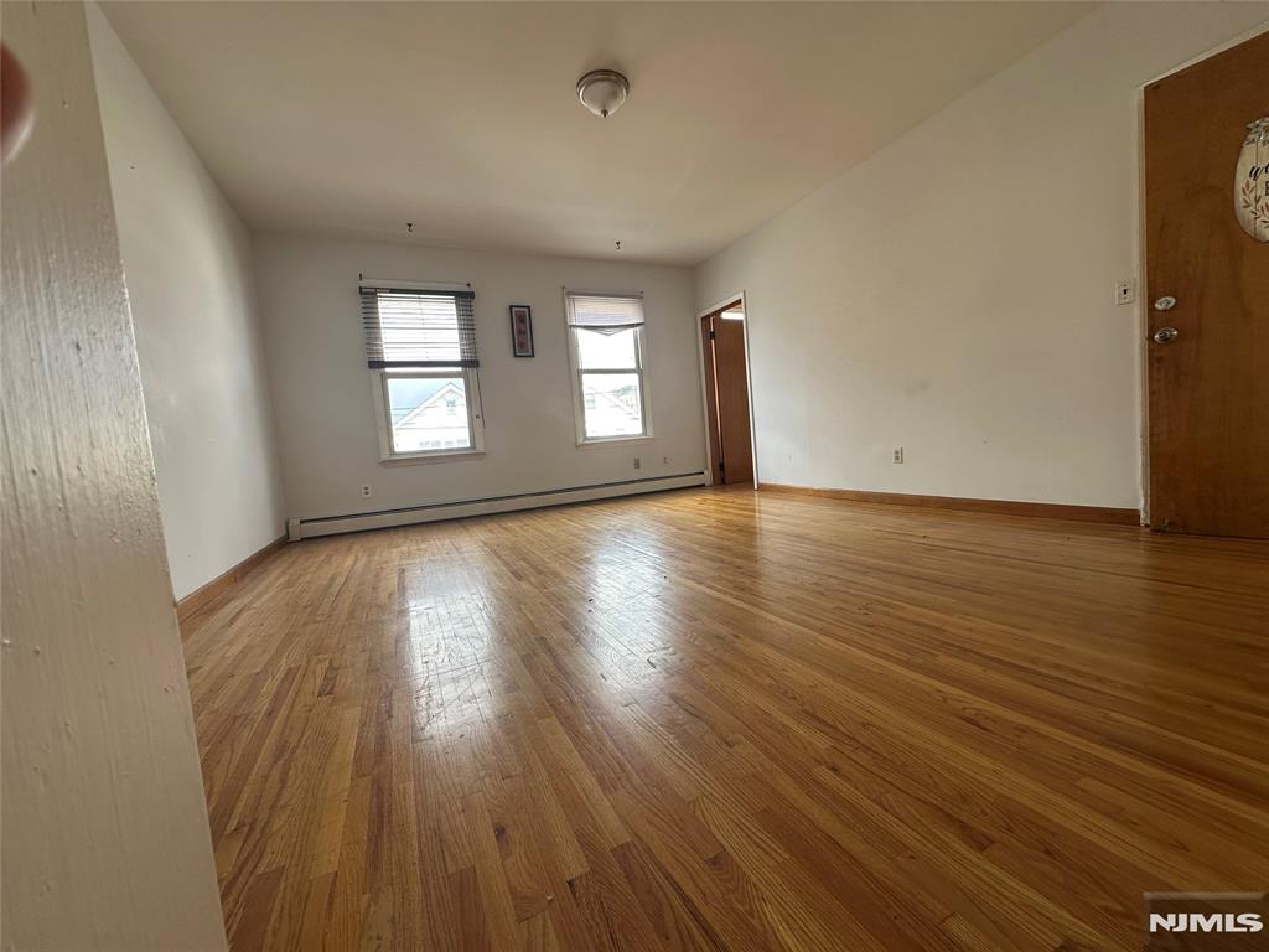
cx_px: 634
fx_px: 513
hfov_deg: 102.1
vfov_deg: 85.7
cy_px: 476
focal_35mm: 14
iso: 50
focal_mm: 2.22
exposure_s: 1/99
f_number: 2.2
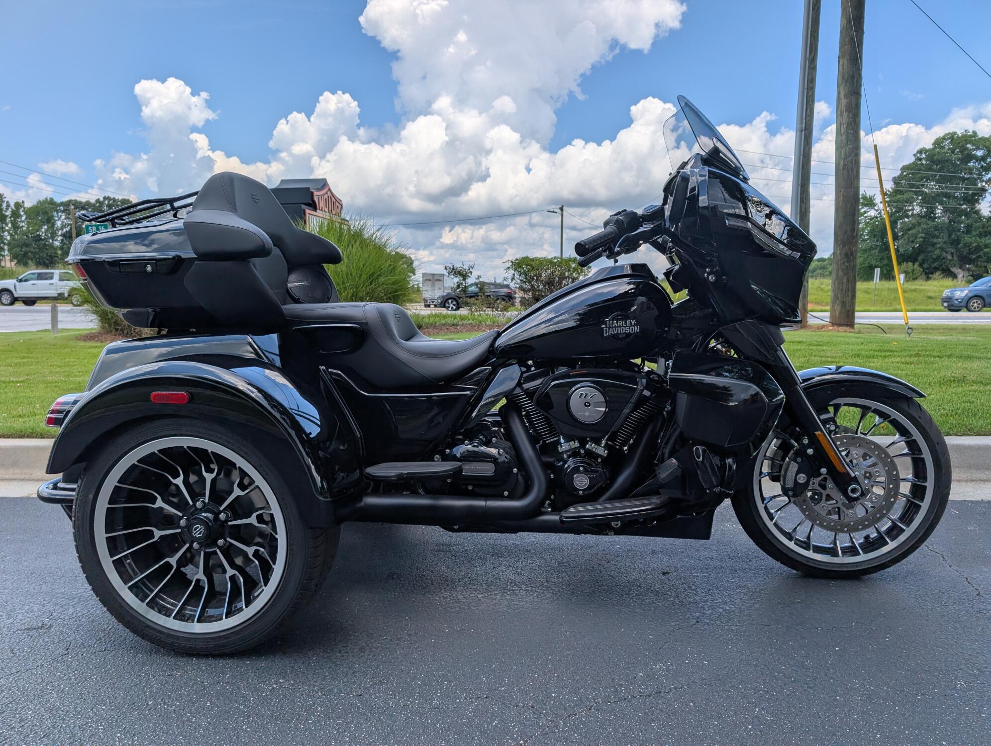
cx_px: 496
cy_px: 373
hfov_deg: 71.5
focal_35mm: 24
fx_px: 688
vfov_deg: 56.9
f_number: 1.68
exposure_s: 1/1357
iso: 21
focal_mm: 6.9
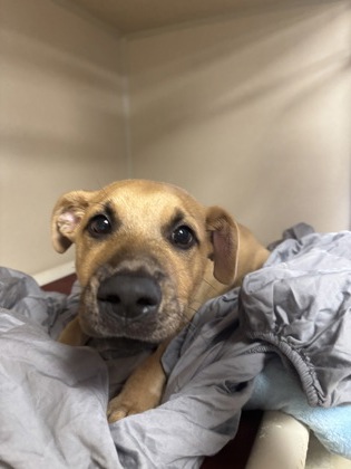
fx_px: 352
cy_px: 234
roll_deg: -0.8
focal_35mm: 26
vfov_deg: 67.3
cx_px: 176
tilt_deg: -10.3
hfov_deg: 53.1
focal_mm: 5.96
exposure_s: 1/60
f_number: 1.6
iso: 400
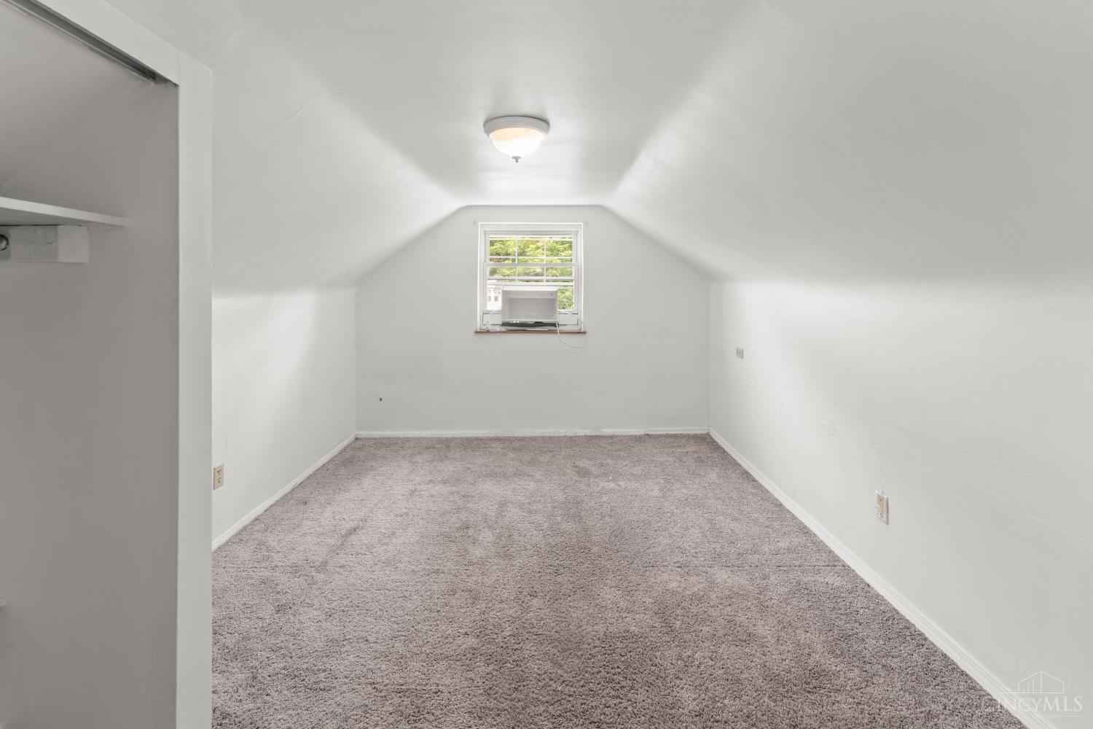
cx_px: 546
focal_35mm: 14
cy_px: 364
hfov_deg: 104.3
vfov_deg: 81.2
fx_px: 425
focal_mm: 14
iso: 500
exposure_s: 1/3
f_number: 7.1
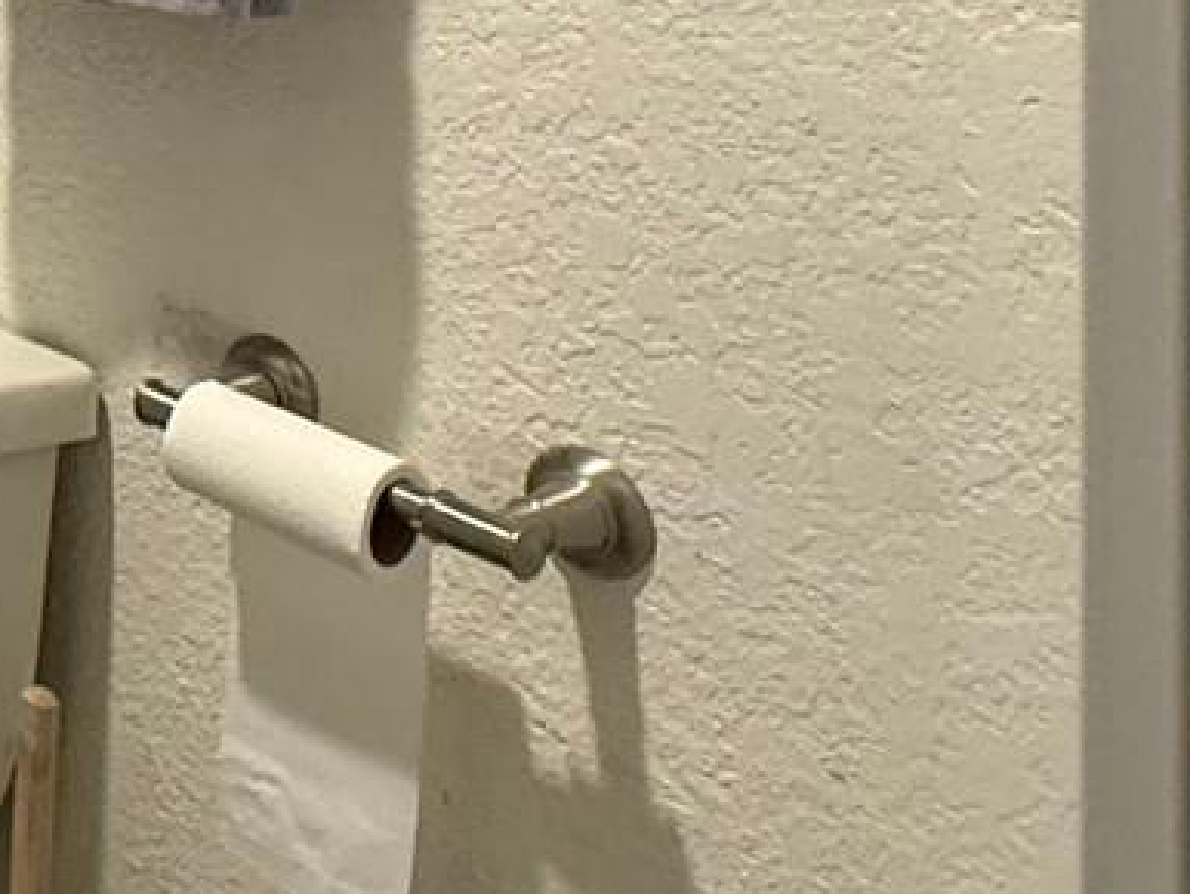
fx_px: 1995
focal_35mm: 58
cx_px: -761
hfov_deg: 23.5
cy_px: -355
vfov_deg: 22.0
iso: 320
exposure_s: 1/60
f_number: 2.2
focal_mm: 2.22
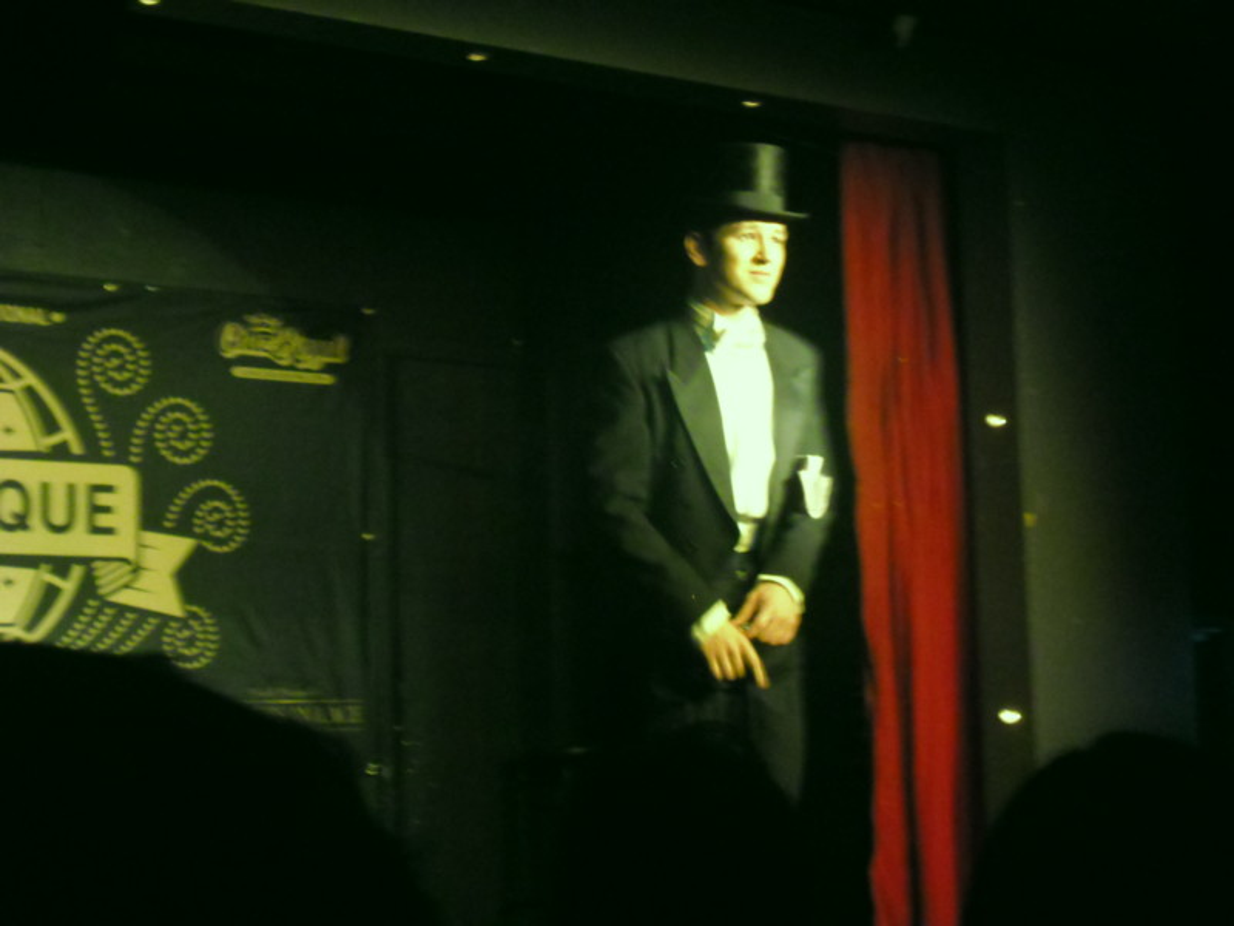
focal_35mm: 77
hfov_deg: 25.3
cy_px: 463
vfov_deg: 19.1
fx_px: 2745
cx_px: 617
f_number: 5.9
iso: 800
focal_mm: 13.9
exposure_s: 1/8
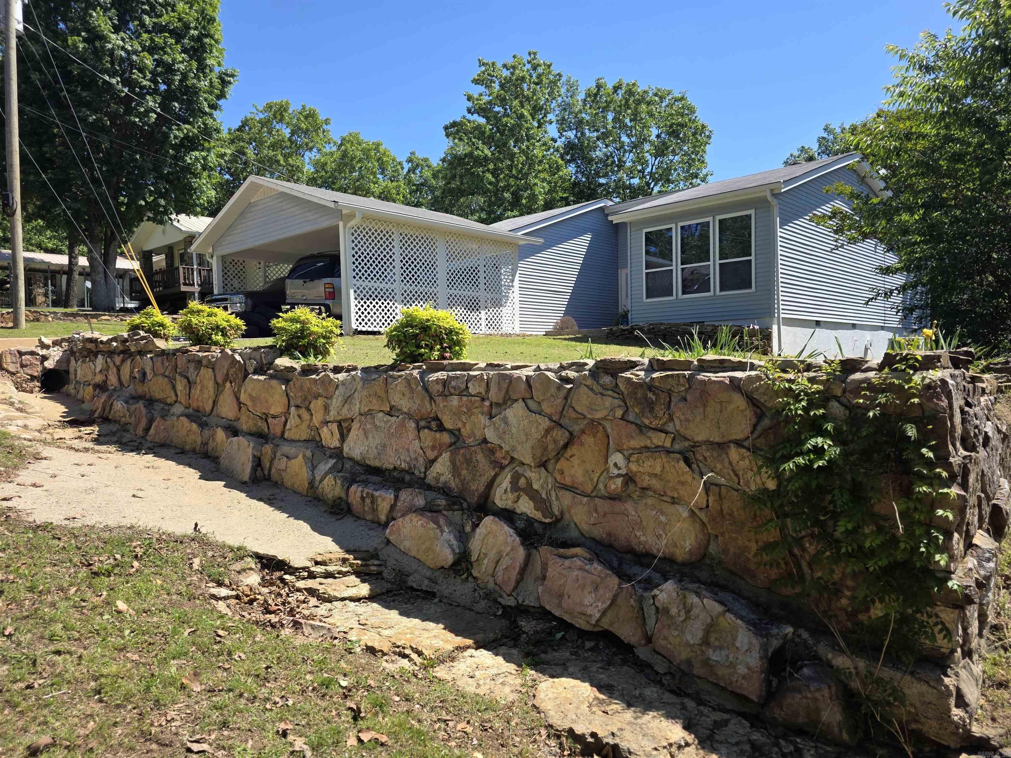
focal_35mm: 23
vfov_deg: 58.9
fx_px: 672
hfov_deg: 73.9
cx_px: 506
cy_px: 379
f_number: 1.7
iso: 80
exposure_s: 1/3009
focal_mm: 6.3
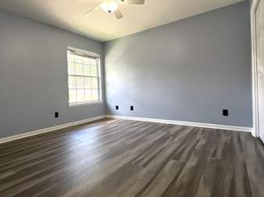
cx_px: 119
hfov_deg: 81.6
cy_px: 91
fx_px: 152
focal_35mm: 20
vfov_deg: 65.8
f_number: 2.2
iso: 100
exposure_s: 1/127
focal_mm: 2.22
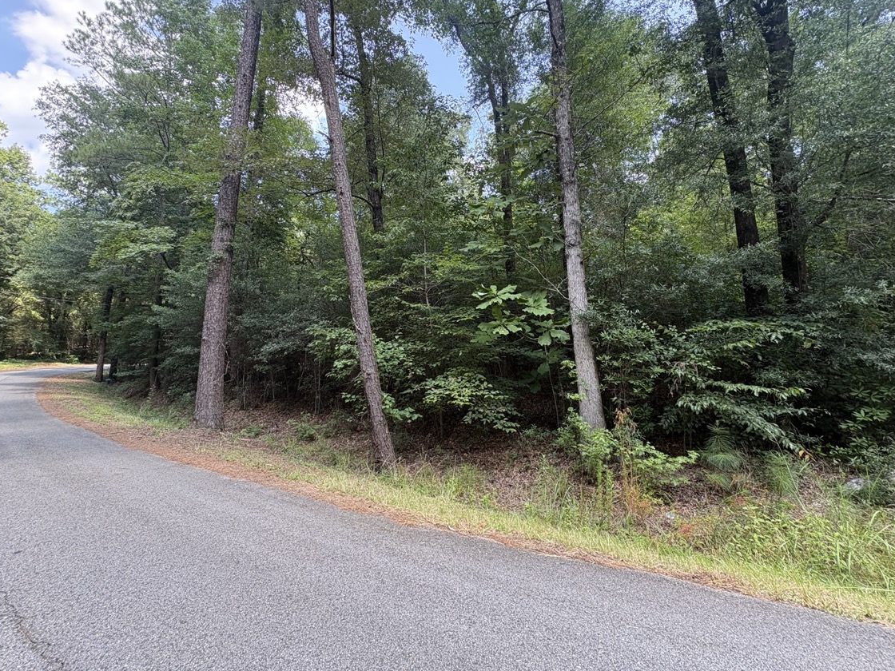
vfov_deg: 77.9
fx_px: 414
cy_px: 300
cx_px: 441
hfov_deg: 94.5
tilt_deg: +11.2
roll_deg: +0.4
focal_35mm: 16
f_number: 2.2
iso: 125
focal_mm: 2.22
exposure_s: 1/129
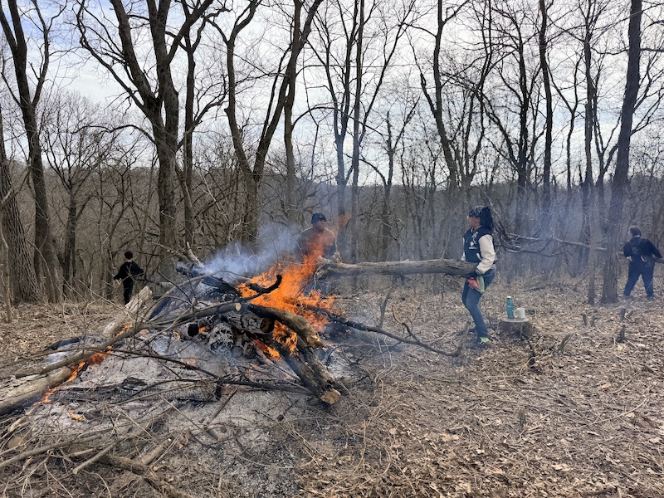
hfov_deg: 71.6
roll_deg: -0.5
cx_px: 332
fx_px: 460
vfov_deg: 56.8
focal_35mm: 24
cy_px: 249
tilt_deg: -6.3
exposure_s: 1/4405
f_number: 1.78
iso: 80
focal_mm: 6.76
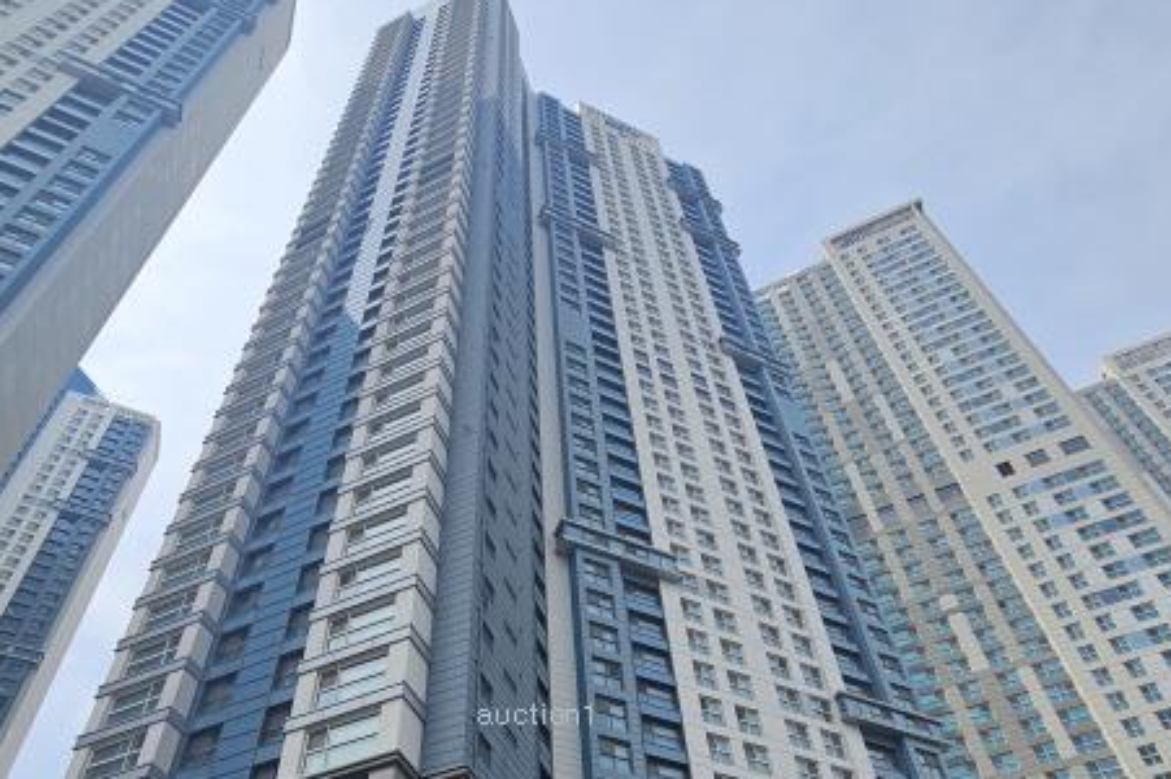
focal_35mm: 24
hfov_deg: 73.6
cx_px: 535
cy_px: 732
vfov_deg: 46.6
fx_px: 780
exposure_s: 1/2621
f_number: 2.2
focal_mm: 2.2
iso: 50
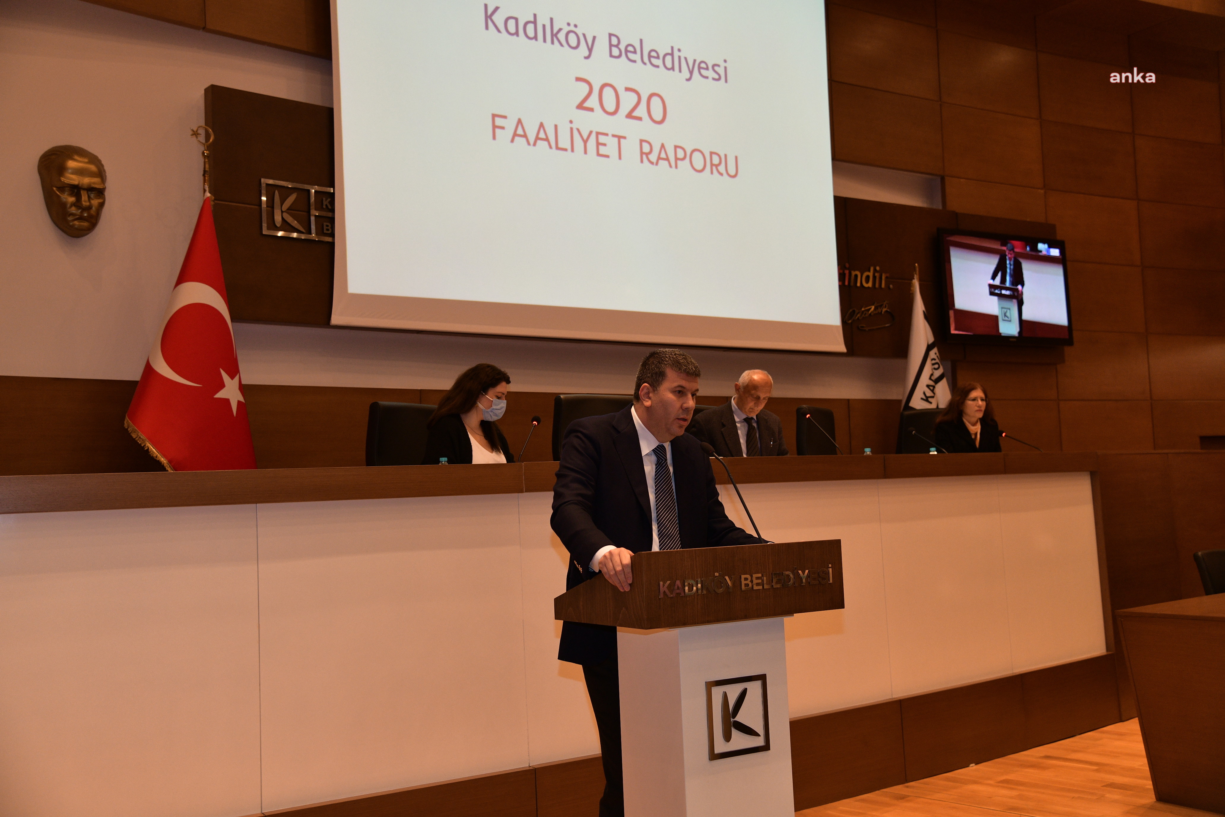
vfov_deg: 35.1
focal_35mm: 38
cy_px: 408
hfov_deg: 50.7
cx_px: 612
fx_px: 1293
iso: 1000
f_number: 4
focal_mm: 38
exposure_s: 1/60
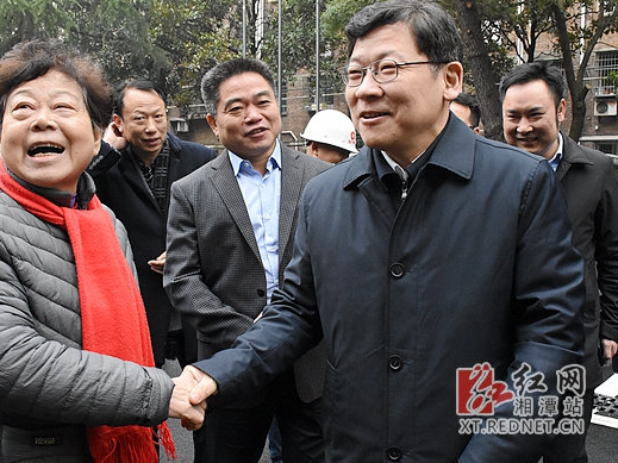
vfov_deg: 46.8
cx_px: 268
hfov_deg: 59.8
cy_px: 226
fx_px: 535
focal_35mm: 30
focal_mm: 18
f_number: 8
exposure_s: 1/250
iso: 4000
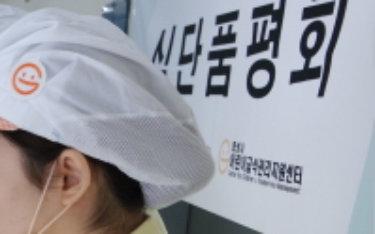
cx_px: -209
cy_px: 246
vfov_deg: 15.9
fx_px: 817
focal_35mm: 80
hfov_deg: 21.2
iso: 400
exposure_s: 1/30
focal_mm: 16
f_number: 3.5
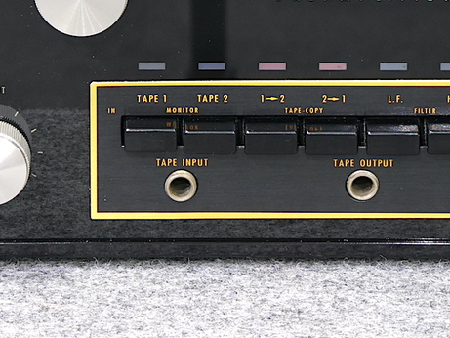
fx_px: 4330
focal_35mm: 333
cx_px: 102
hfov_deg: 5.9
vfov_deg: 4.5
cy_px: -11
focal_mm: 28.7
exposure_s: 1.6
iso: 100
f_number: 5.5
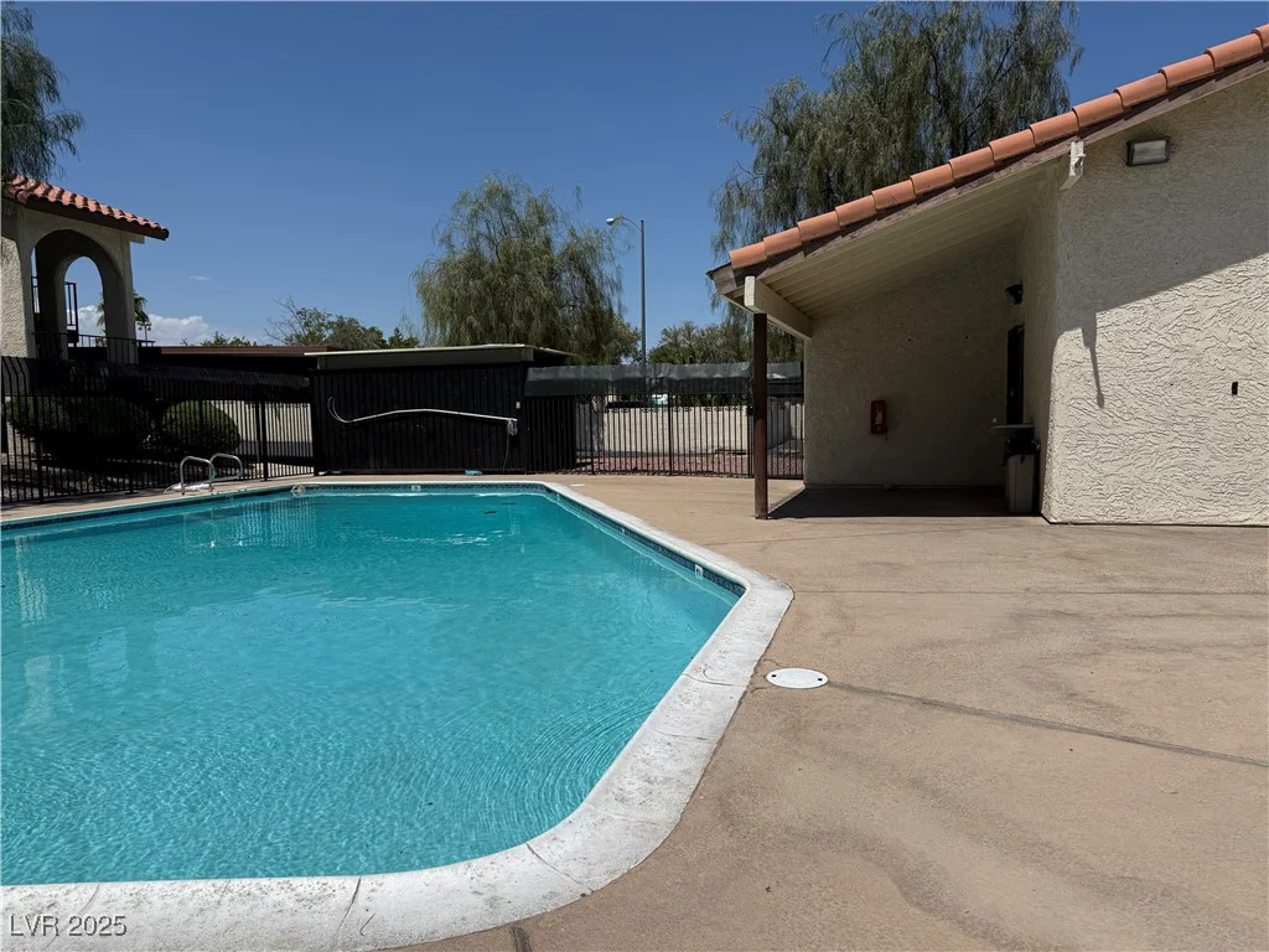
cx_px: 634
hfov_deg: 71.6
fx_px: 880
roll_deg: +1.4
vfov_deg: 56.8
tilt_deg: -3.7
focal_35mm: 24
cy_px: 476
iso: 80
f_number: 1.78
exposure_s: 1/11905
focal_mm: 6.76
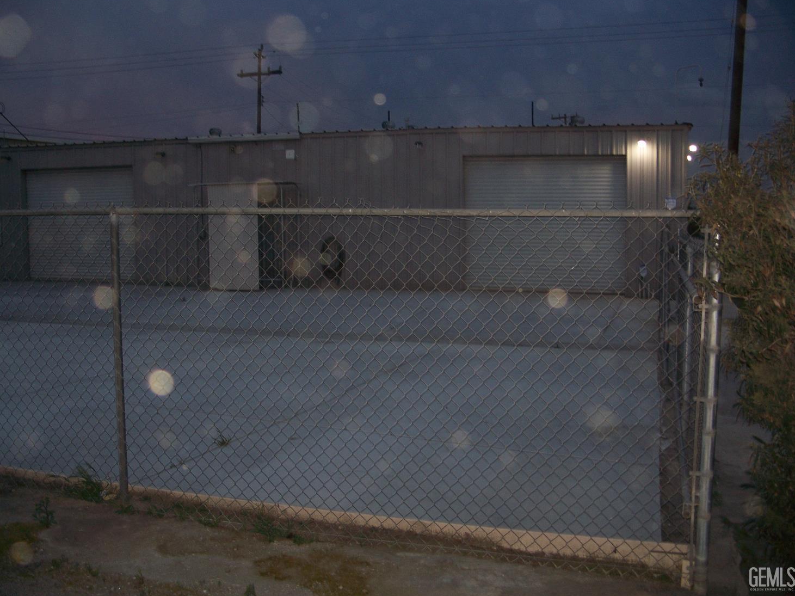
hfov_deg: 49.0
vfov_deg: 37.7
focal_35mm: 38
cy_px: 299
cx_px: 391
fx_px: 873
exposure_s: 1/60
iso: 125
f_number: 2.8
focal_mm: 7.8
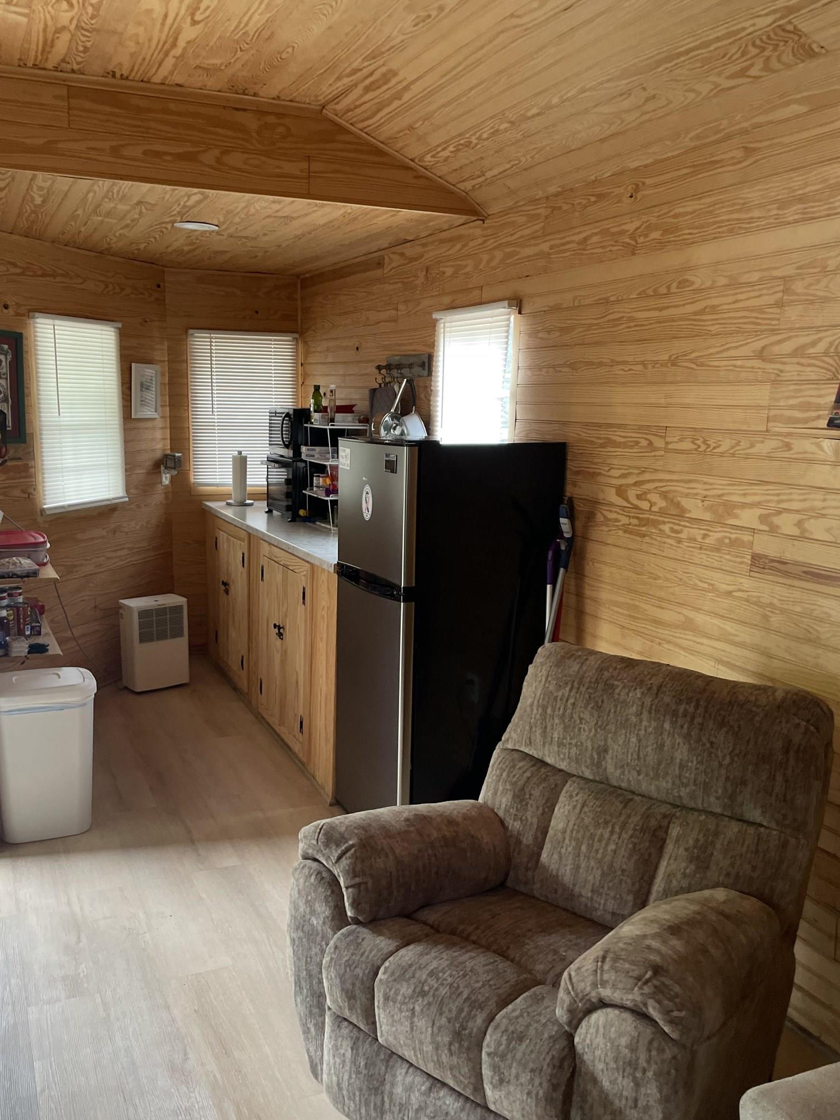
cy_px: 592
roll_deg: -1.1
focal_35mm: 30
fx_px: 971
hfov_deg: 46.7
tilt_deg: -8.3
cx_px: 358
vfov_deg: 59.9
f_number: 1.6
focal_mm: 4.2
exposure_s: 1/60
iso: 250
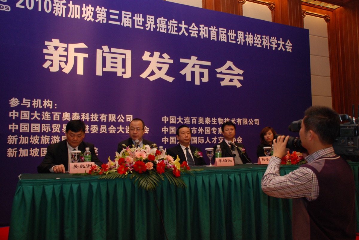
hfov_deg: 57.2
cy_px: 120
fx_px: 329
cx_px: 180
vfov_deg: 40.1
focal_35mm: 33
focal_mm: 22
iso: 400
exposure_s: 1/60
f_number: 3.8
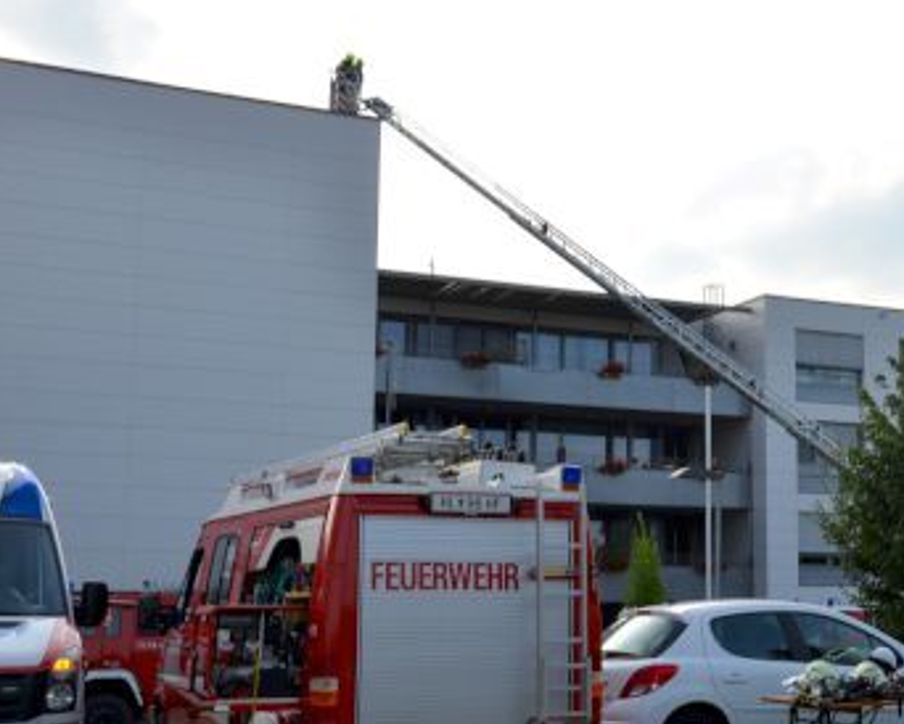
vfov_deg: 23.9
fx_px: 1713
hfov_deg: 28.2
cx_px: 854
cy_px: 370
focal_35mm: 64
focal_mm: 24
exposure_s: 1/250
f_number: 8
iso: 160
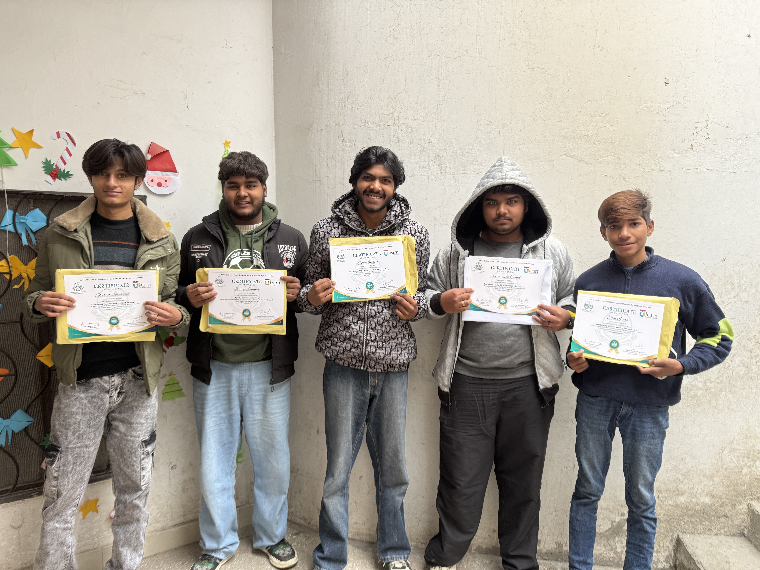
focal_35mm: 24
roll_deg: -0.5
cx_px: 380
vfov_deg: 56.8
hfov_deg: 71.6
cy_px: 285
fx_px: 527
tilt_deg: -4.7
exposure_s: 1/127
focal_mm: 6.76
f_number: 1.78
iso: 50
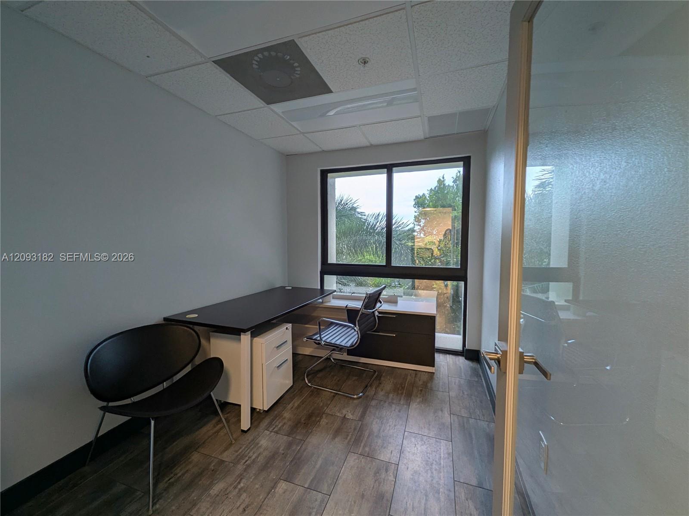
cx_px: 344
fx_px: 279
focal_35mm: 14
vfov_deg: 85.7
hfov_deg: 102.1
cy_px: 258
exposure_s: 1/120
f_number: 2.2
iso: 89
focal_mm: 1.85
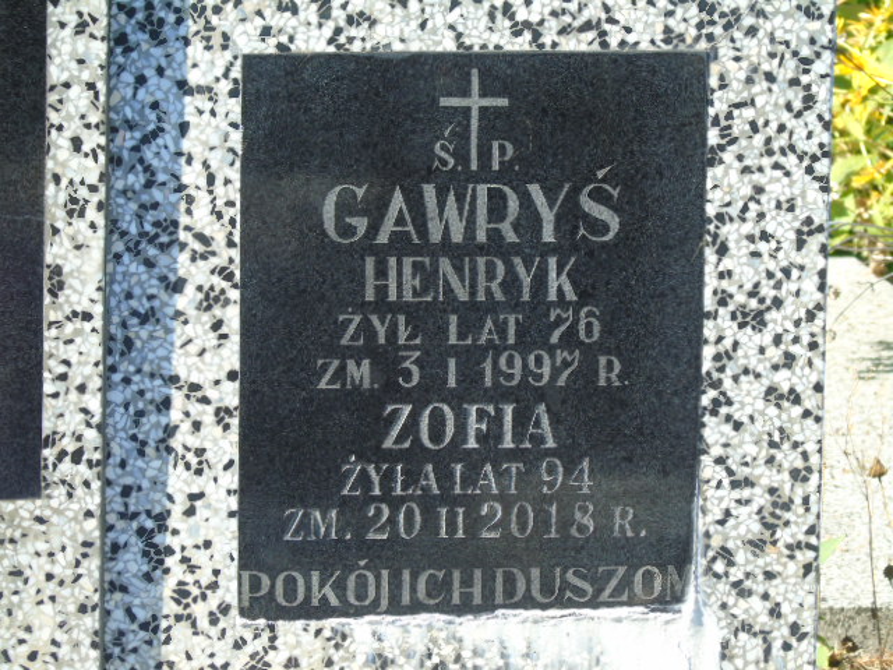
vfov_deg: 8.0
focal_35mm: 186
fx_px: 4798
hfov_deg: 10.6
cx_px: 446
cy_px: 335
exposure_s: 1/125
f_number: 5
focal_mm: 33
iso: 100
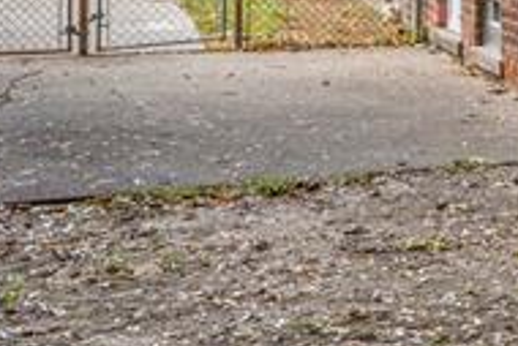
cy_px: -128
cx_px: 984
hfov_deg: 15.2
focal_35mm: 113
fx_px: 1627
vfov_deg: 11.8
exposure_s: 1/2
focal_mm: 21
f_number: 8
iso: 100
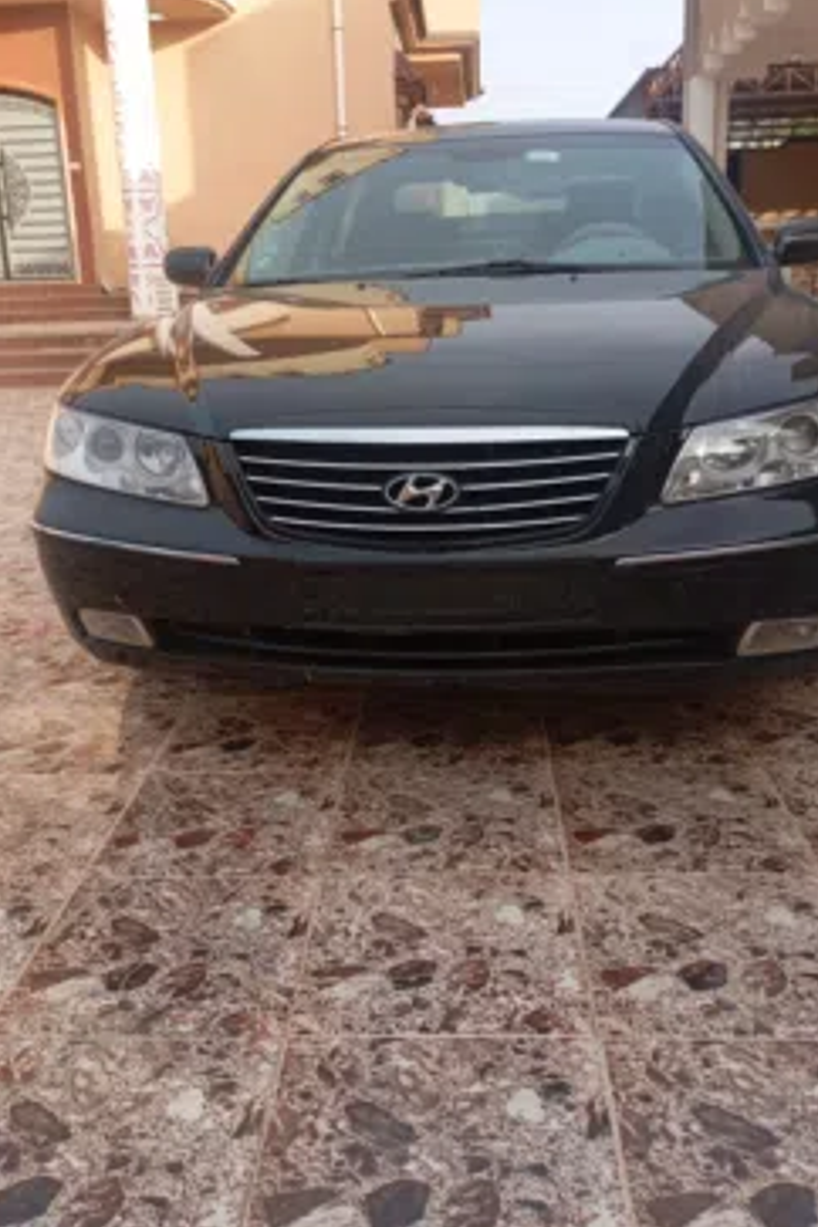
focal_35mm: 32
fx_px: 1091
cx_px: 406
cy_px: 578
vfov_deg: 58.7
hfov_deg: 41.1
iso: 100
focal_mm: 4.27
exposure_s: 1/215
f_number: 1.8
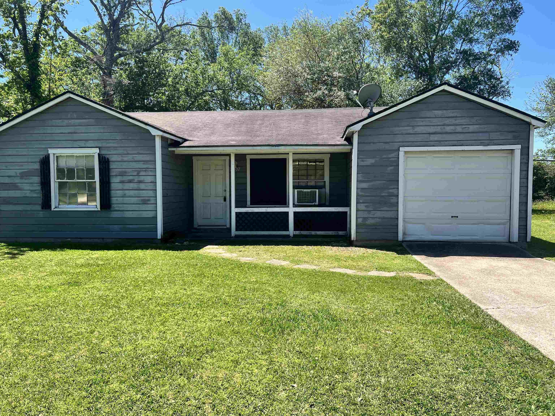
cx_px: 278
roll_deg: +0.7
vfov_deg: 53.1
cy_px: 208
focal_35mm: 26
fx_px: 417
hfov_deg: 67.3
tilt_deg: -3.3
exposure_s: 1/1779
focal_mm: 5.7
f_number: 1.5
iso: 50
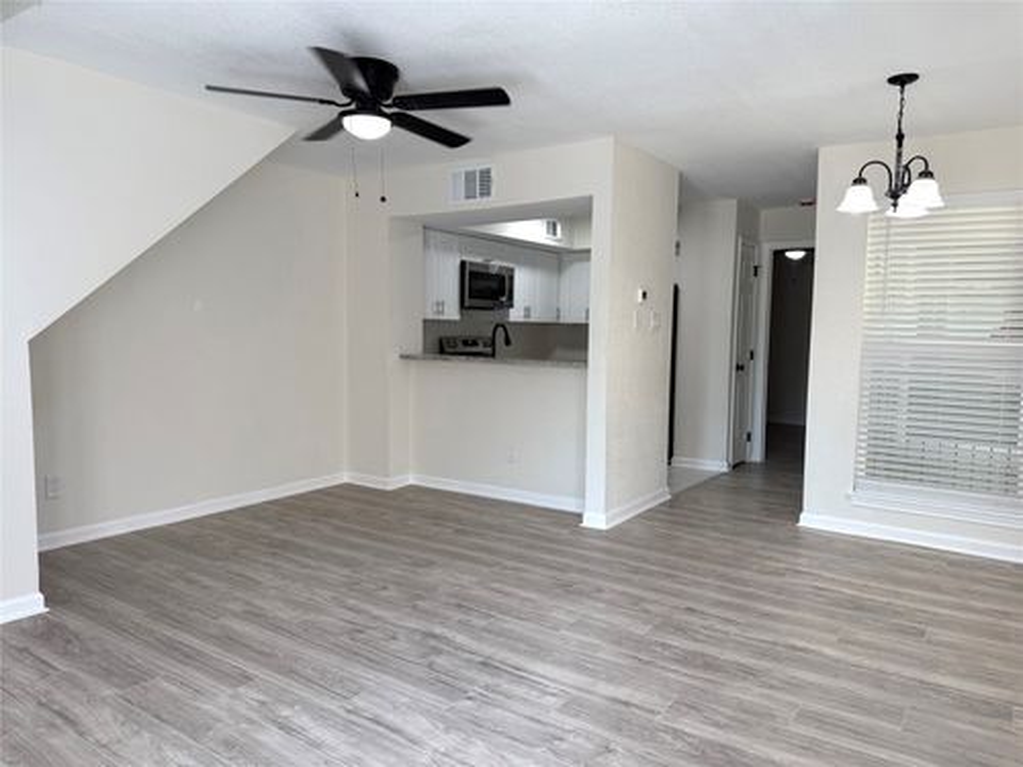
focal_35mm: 24
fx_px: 709
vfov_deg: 56.8
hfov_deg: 71.6
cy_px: 384
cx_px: 512
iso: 100
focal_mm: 6.76
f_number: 1.78
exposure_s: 1/228
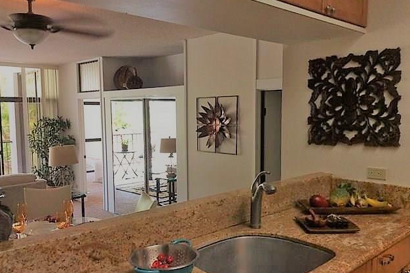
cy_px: 149
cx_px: 206
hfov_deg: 55.8
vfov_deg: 38.8
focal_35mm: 34
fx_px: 387
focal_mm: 3.3
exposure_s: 1/24
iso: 80
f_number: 2.4
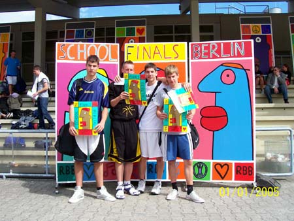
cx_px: 147
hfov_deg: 53.9
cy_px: 110
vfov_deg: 41.8
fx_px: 289
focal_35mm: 34
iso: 80
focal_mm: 5.6
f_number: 5.1
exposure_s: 1/334
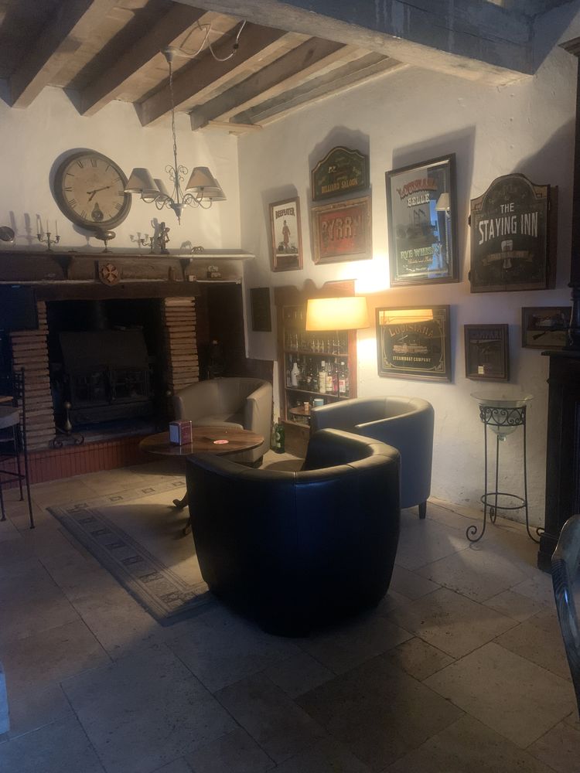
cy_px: 386
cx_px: 290
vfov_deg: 67.3
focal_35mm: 26
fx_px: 581
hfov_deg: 53.1
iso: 640
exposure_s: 1/30
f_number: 1.8
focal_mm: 4.25
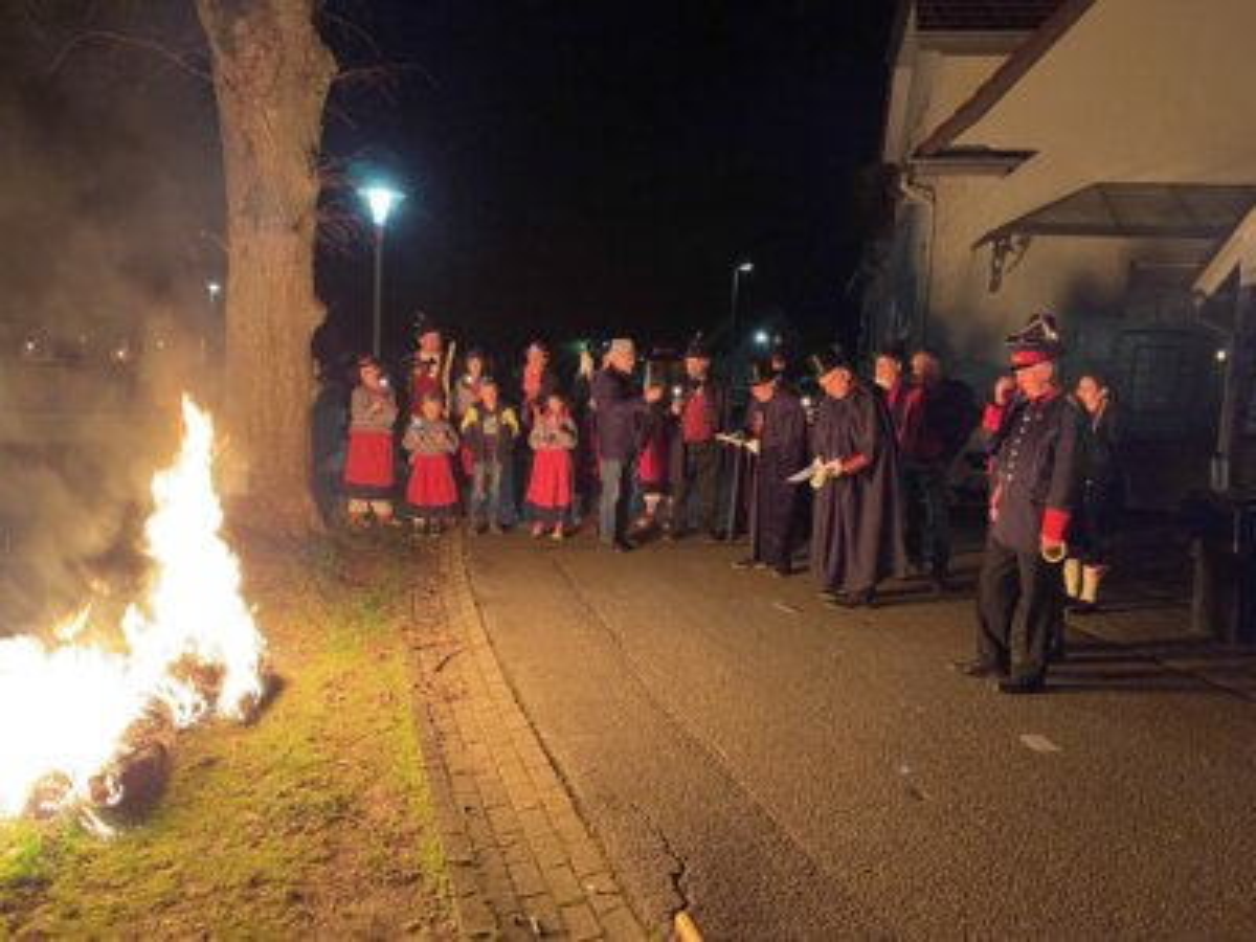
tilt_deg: -6.2
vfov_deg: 53.1
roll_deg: -3.5
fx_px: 943
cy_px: 471
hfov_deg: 67.3
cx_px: 628
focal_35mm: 26
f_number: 1.8
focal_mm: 4.25
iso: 640
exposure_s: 1/32
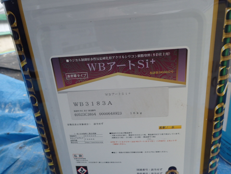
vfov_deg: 54.9
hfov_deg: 69.4
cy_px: 87
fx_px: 167
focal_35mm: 25
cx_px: 116
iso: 100
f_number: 2.8
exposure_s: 1/60
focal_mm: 4.5
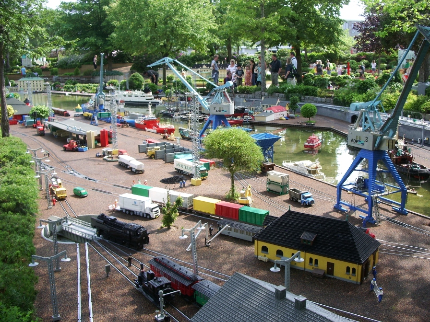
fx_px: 435
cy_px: 161
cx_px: 215
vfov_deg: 40.7
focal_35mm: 35
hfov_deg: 52.6
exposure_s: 1/80
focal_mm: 5.8
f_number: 4.3
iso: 50
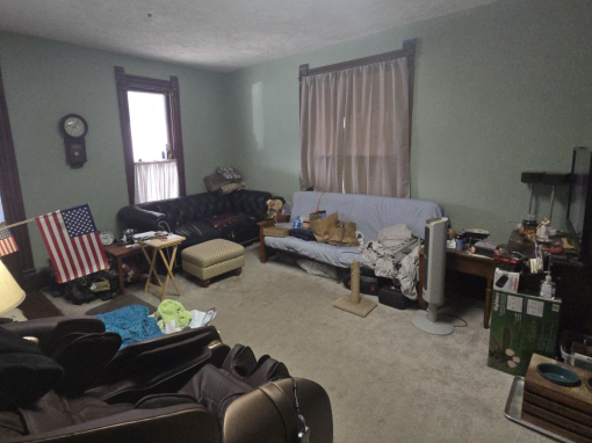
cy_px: 202
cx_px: 244
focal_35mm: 17
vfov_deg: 74.5
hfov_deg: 90.2
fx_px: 291
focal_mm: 2.2
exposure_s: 1/60
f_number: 2.2
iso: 320
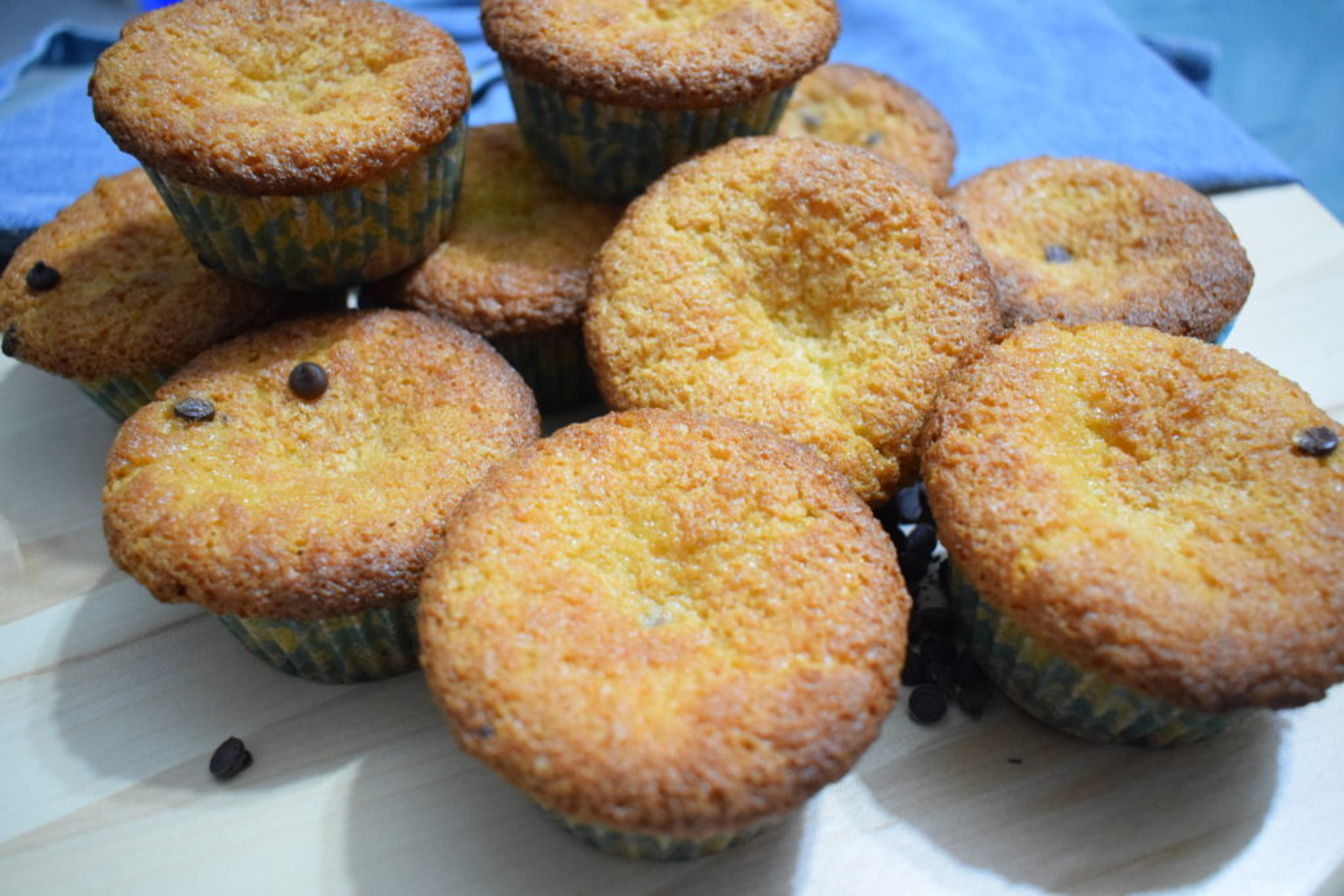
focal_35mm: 33
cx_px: 672
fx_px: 1232
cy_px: 448
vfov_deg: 40.0
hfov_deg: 57.2
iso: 3200
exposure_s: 1/40
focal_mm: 22
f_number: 3.8
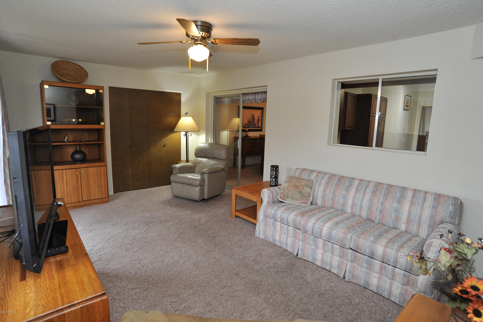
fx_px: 241
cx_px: 242
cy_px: 161
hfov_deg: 90.0
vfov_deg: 67.3
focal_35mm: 18
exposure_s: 1/30
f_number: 7.1
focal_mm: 18
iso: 1000
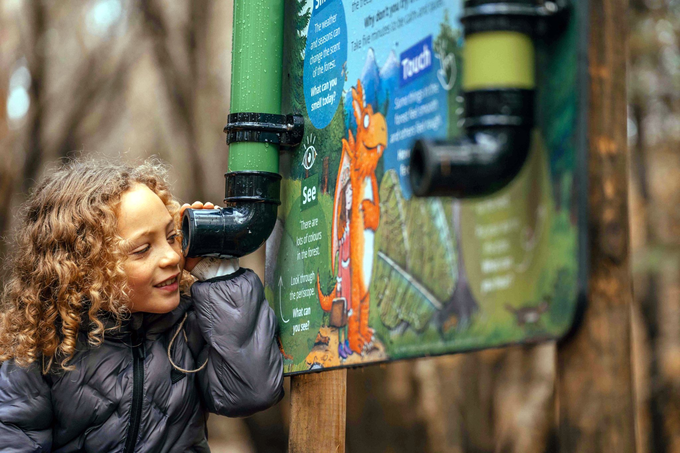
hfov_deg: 16.1
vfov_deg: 10.8
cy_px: 226
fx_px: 2399
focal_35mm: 127
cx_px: 340
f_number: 2.8
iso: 125
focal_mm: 127
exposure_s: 1/320
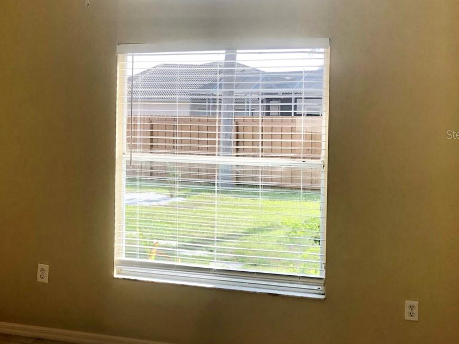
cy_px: 134
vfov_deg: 26.0
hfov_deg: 32.5
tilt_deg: -1.6
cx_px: 41
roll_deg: -1.6
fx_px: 743
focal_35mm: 56
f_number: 1.8
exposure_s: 1/190
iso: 20
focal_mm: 3.99
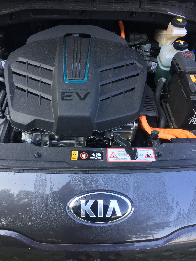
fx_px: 219
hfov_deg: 48.2
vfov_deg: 61.7
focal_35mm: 29
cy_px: 130
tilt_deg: -50.6
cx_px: 98
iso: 50
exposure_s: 1/100
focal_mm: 4.15
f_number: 2.2
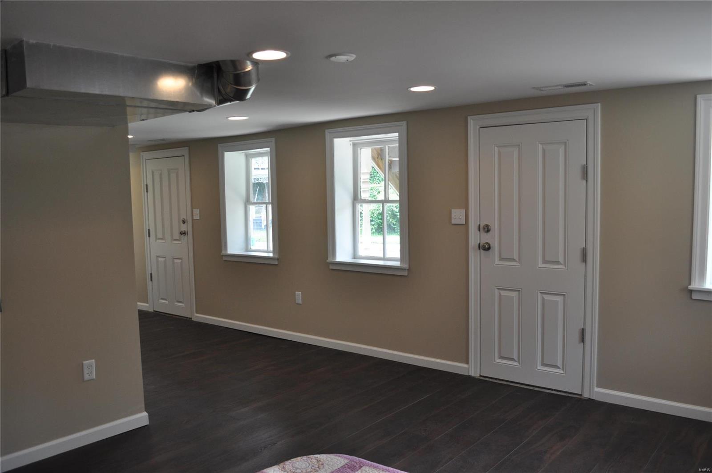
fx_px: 592
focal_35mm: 30
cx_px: 356
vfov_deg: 43.5
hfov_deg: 62.0
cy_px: 236
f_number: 5
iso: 400
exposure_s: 1/100
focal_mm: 20
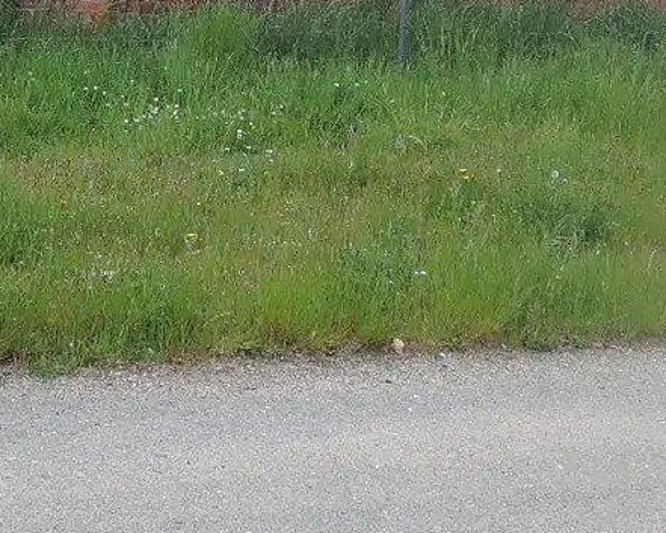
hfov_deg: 22.4
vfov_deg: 16.5
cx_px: 227
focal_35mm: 85
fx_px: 1676
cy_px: -260
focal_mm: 5.1
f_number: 2.8
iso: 80
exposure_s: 1/640
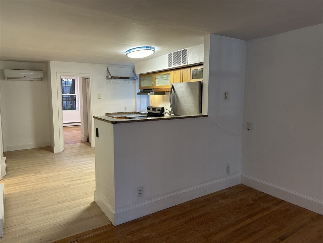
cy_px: 122
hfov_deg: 71.6
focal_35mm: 24
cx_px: 162
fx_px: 224
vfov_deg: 56.8
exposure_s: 1/60
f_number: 1.78
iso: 200
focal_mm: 6.86
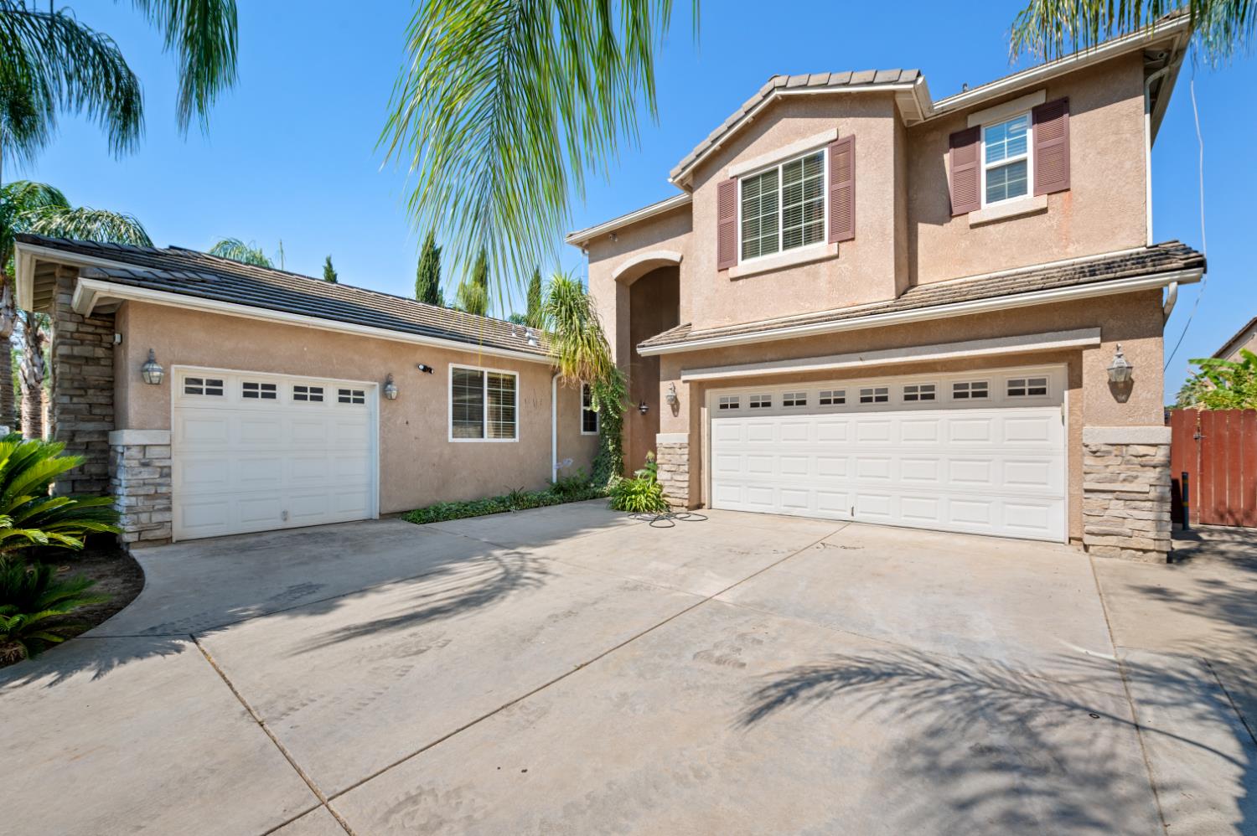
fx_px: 488
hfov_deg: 104.3
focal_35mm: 14
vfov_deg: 81.1
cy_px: 418
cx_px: 628
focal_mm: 14
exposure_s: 1/200
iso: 250
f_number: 9
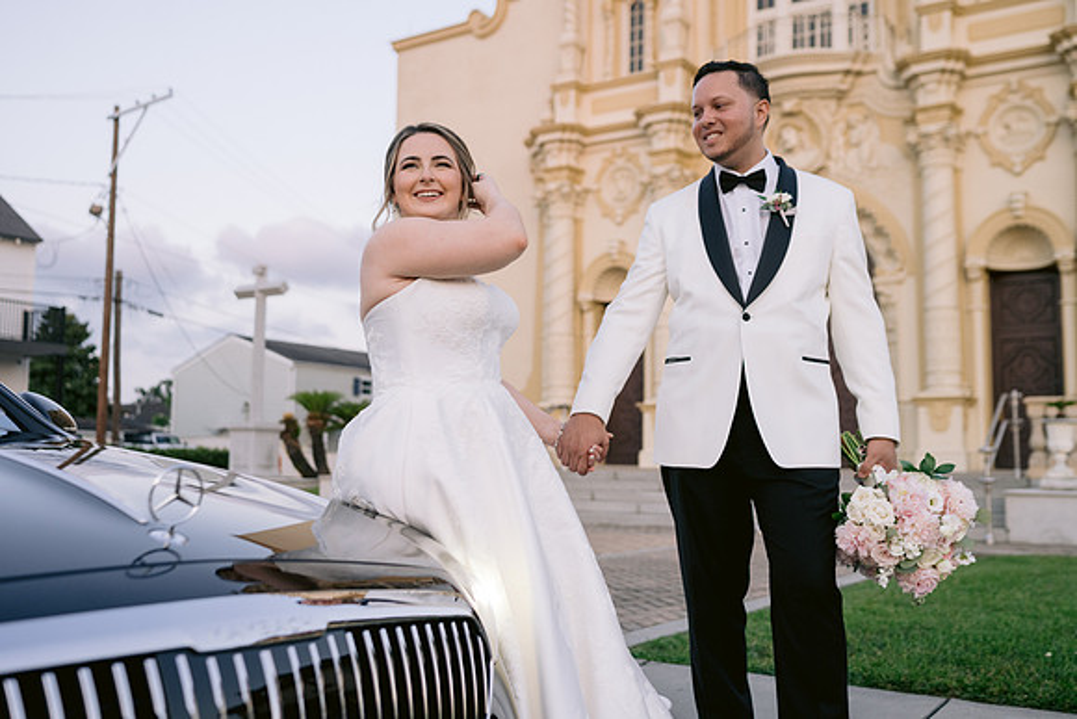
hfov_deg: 51.9
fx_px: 1108
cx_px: 532
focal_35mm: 37
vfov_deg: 35.9
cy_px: 355
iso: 400
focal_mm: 35
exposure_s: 1/400
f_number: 2.8
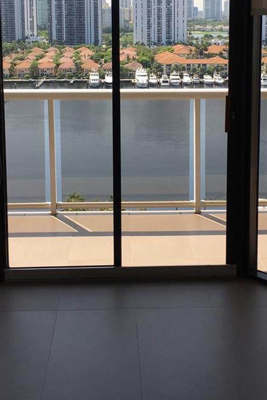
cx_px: 137
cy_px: 92
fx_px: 623
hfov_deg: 24.2
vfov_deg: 34.7
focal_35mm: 56
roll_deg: +0.1
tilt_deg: -5.2
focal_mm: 4.15
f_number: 2.2
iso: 25
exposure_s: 1/693
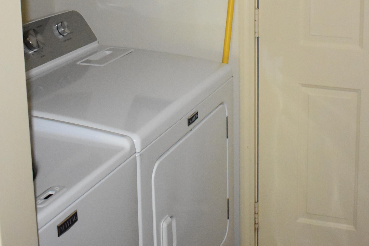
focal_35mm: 71
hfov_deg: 28.2
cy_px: 15
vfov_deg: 18.8
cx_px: 265
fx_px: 727
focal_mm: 25
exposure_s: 1/60
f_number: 4
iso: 6400
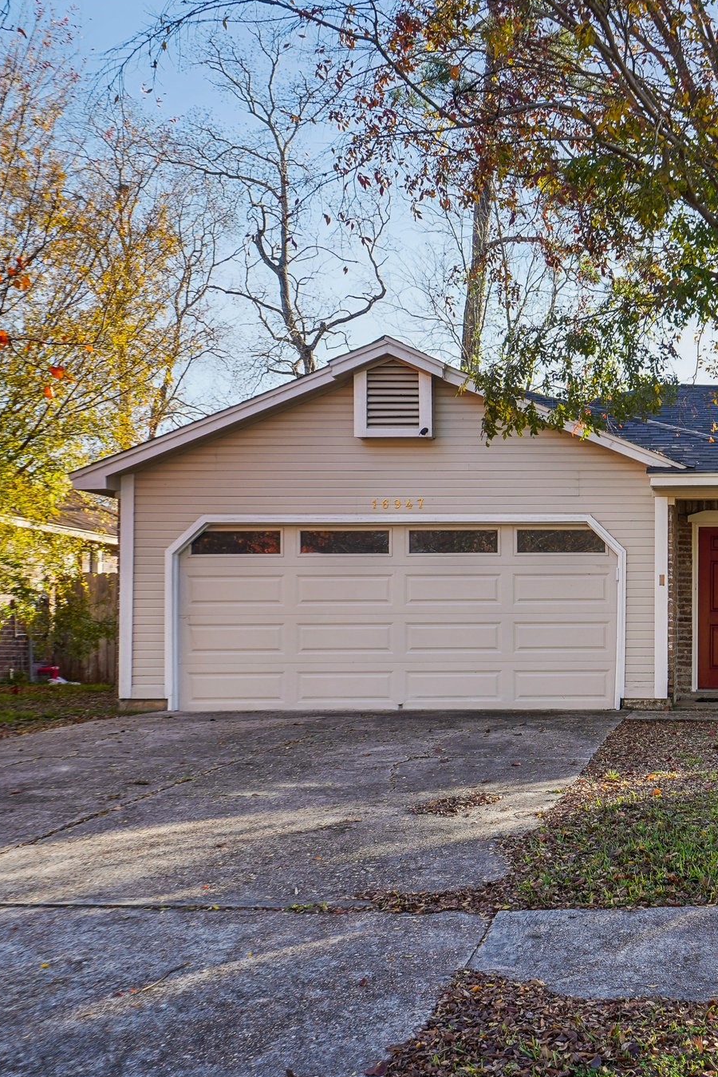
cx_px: 744
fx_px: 1316
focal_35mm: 44
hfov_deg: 28.3
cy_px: 536
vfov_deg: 44.5
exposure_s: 1/40
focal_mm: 29
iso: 100
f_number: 10
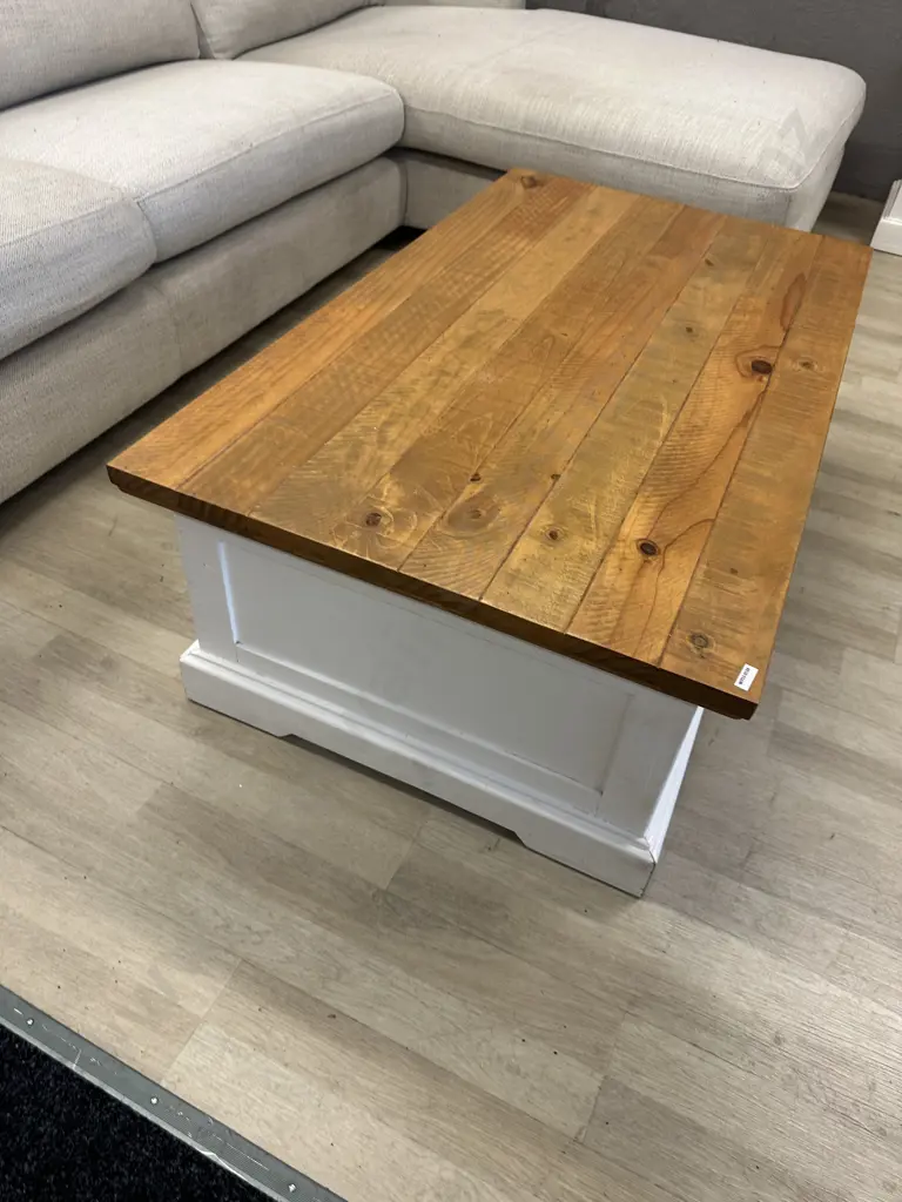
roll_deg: -9.5
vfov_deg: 71.6
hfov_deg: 56.8
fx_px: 834
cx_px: 451
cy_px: 601
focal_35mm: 24
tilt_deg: -44.9
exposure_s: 1/100
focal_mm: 6.86
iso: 125
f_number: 1.78
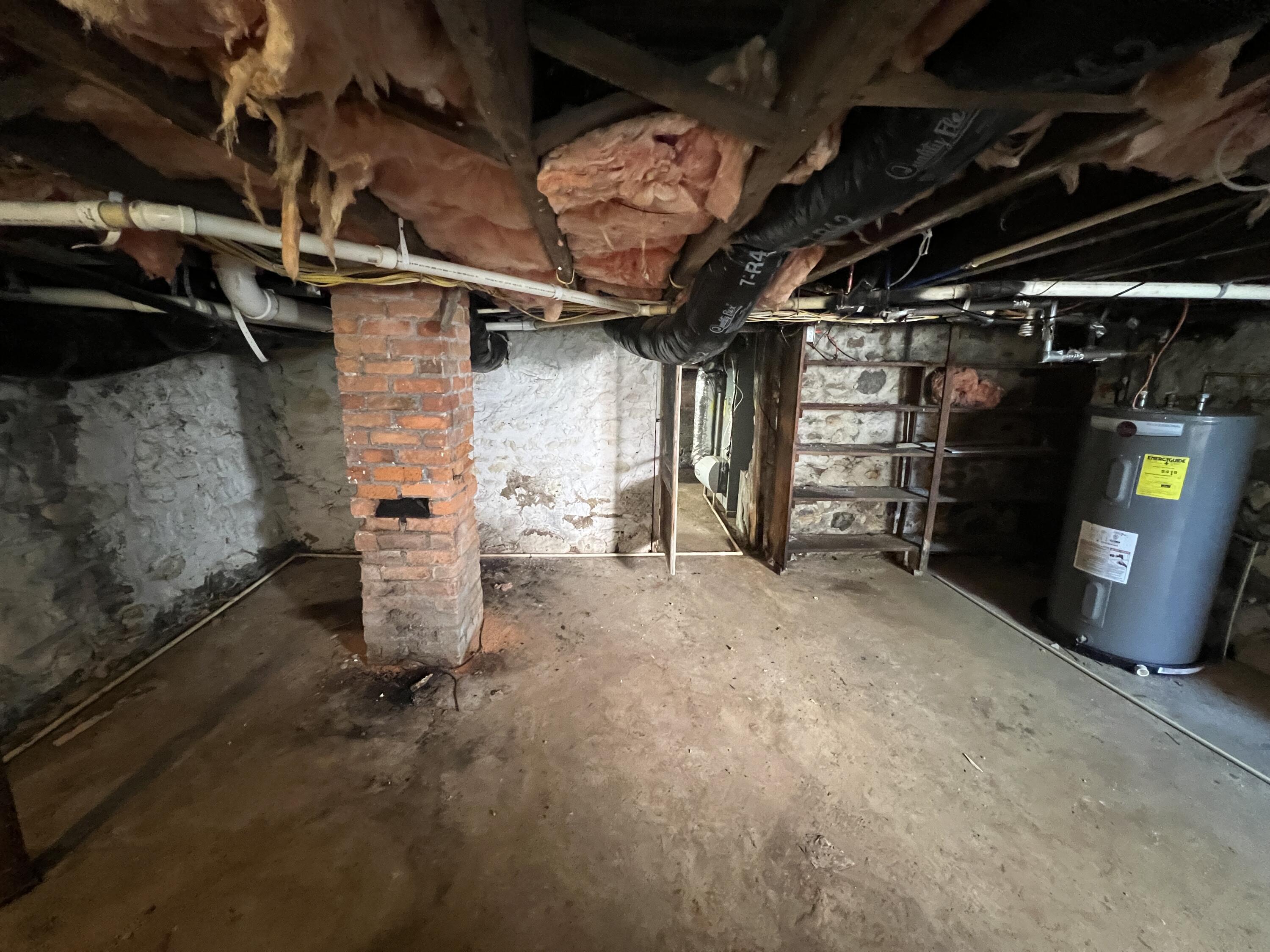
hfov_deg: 106.2
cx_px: 635
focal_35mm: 13
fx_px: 477
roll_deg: -1.6
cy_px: 476
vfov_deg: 89.9
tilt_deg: -11.9
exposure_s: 1/40
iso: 800
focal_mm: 1.57
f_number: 1.8
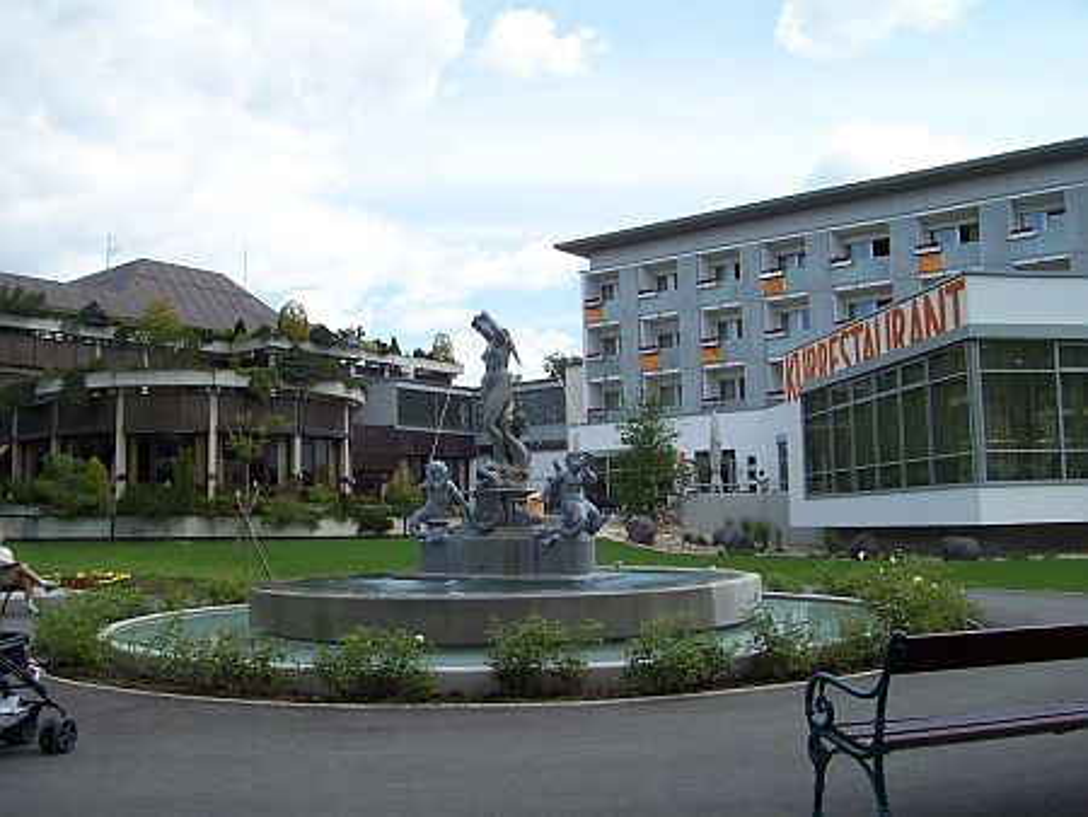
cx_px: 544
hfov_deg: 53.9
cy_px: 408
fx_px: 1069
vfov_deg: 41.8
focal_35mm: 34
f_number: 5.6
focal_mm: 5.6
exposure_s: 1/250
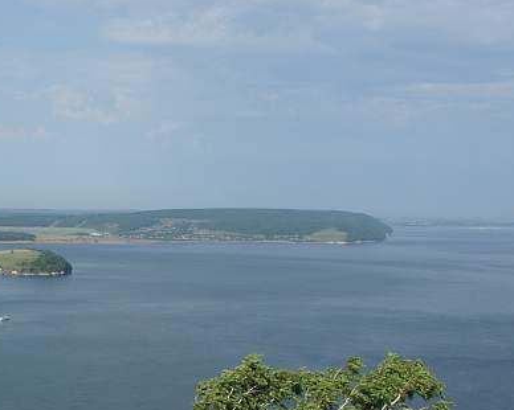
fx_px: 1019
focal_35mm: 67
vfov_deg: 22.3
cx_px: -19
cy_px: 363
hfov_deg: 26.6
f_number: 16
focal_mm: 18
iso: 100
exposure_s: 1/80
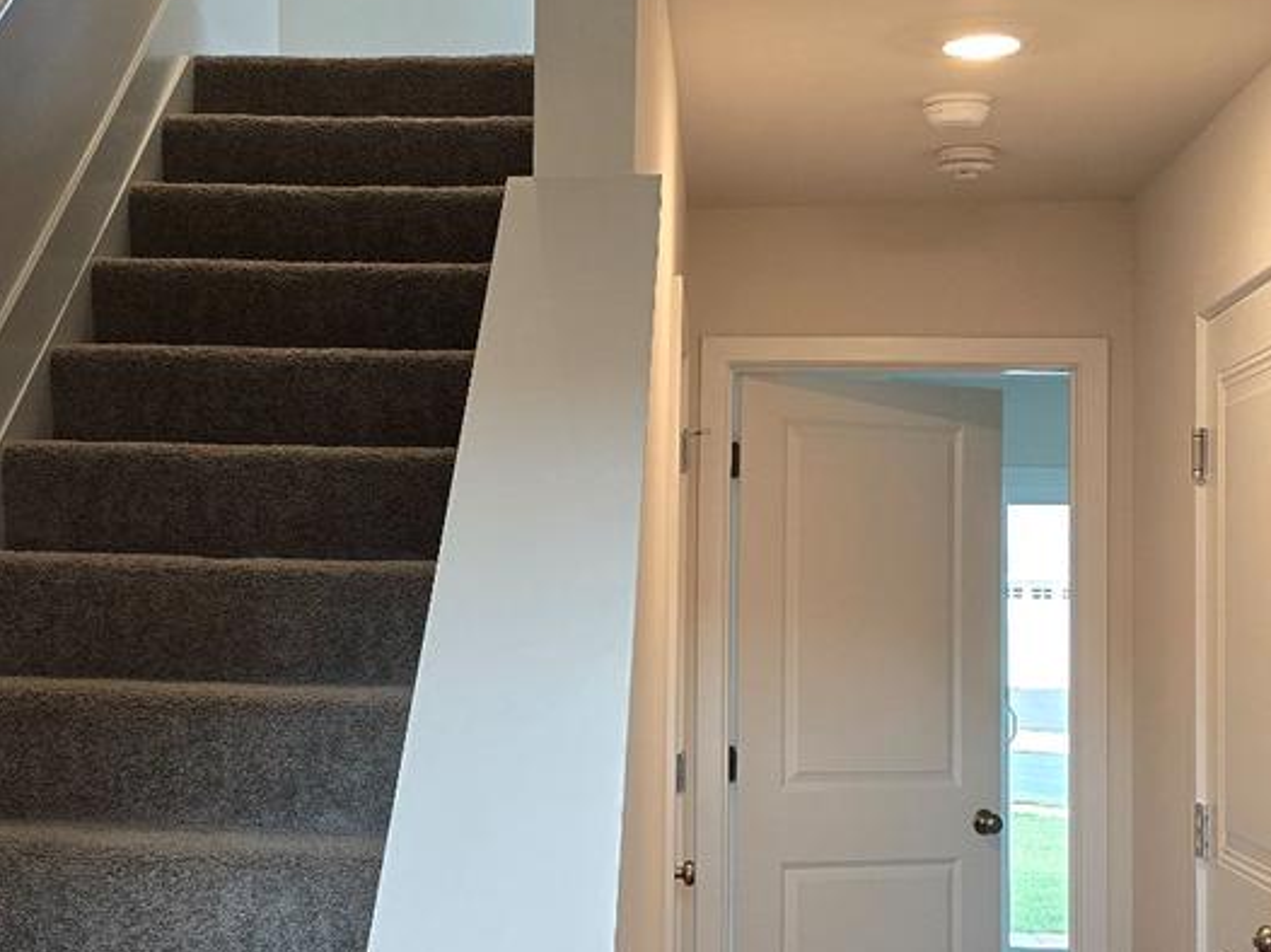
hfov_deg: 30.4
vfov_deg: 23.3
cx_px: 382
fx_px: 2312
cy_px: 493
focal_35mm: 63
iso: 250
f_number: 1.7
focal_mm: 6.3
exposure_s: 1/120
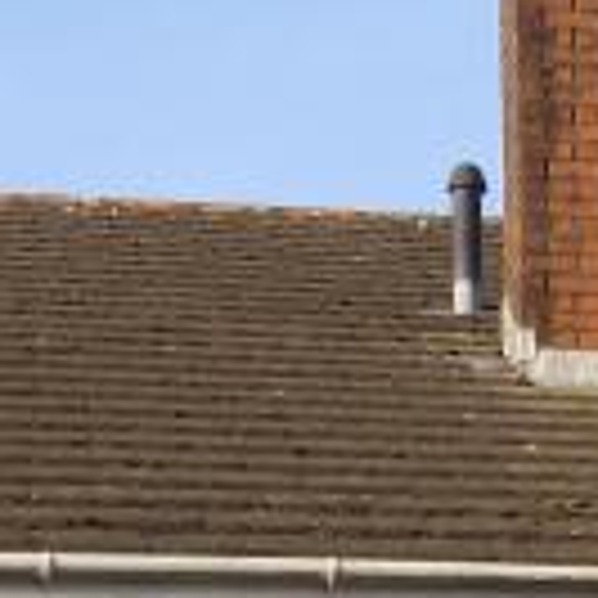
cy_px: 962
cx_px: 931
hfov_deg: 10.7
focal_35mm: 157
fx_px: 3069
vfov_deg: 10.6
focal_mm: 4
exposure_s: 1/320
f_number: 3.1
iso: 80
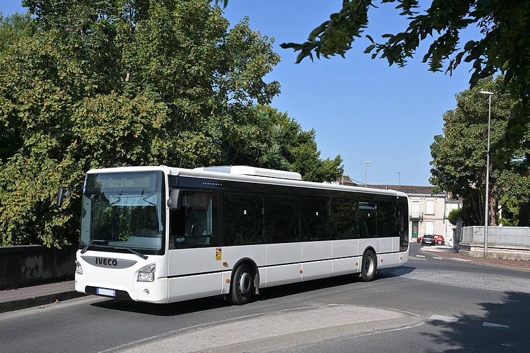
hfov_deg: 51.3
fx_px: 552
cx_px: 265
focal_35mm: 38
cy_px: 176
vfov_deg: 35.5
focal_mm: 25
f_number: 7.1
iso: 100
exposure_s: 1/400
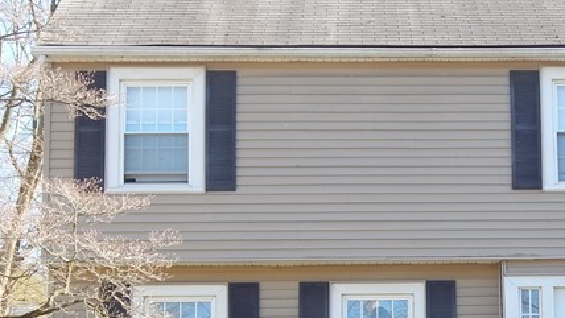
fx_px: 1484
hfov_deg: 21.4
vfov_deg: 12.0
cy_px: 362
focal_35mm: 99
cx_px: 425
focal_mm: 6.8
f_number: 3.4
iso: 125
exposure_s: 1/200
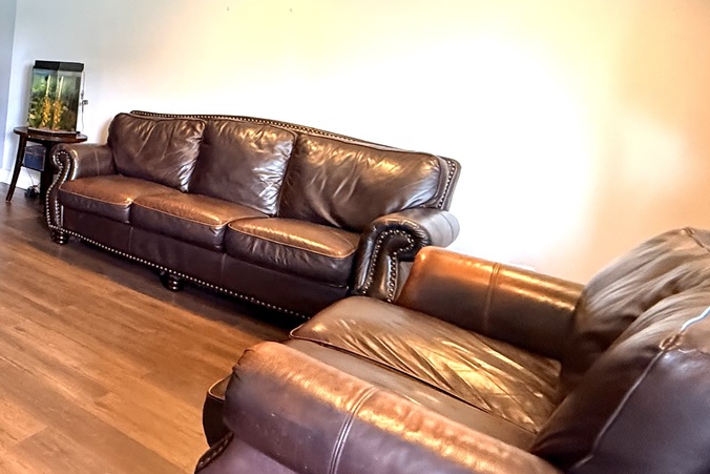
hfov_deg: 47.9
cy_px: 97
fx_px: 611
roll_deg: -4.7
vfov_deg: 40.6
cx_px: -24
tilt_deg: -4.0
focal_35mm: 31
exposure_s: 1/60
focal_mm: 2.22
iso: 640
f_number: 2.2
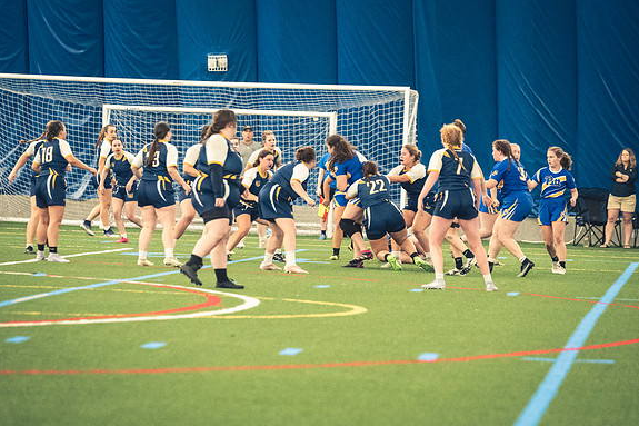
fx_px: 4152
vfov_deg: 5.9
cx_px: 320
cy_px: 214
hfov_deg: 8.8
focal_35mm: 234
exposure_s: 1/500
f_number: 2.8
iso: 12800
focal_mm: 155
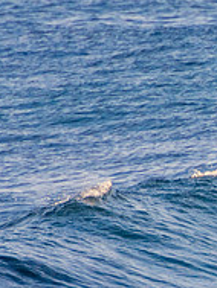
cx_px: 423
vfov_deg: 1.1
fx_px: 15312
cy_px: 243
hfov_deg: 0.8
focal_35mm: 1834
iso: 500
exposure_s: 1/1250
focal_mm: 400
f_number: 5.6
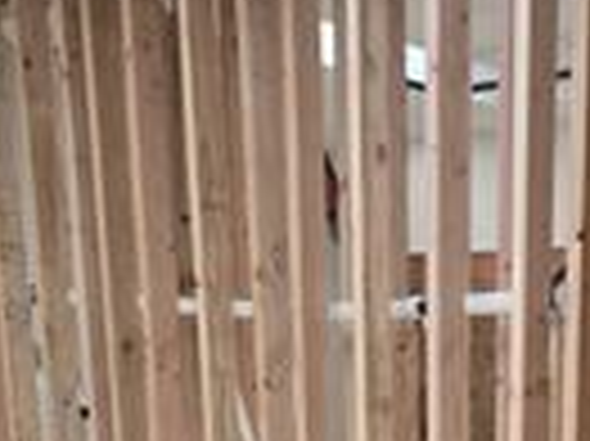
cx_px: 509
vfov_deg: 20.4
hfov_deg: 28.9
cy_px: 590
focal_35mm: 65
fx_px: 1107
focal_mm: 5.4
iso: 250
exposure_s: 1/120
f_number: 1.8
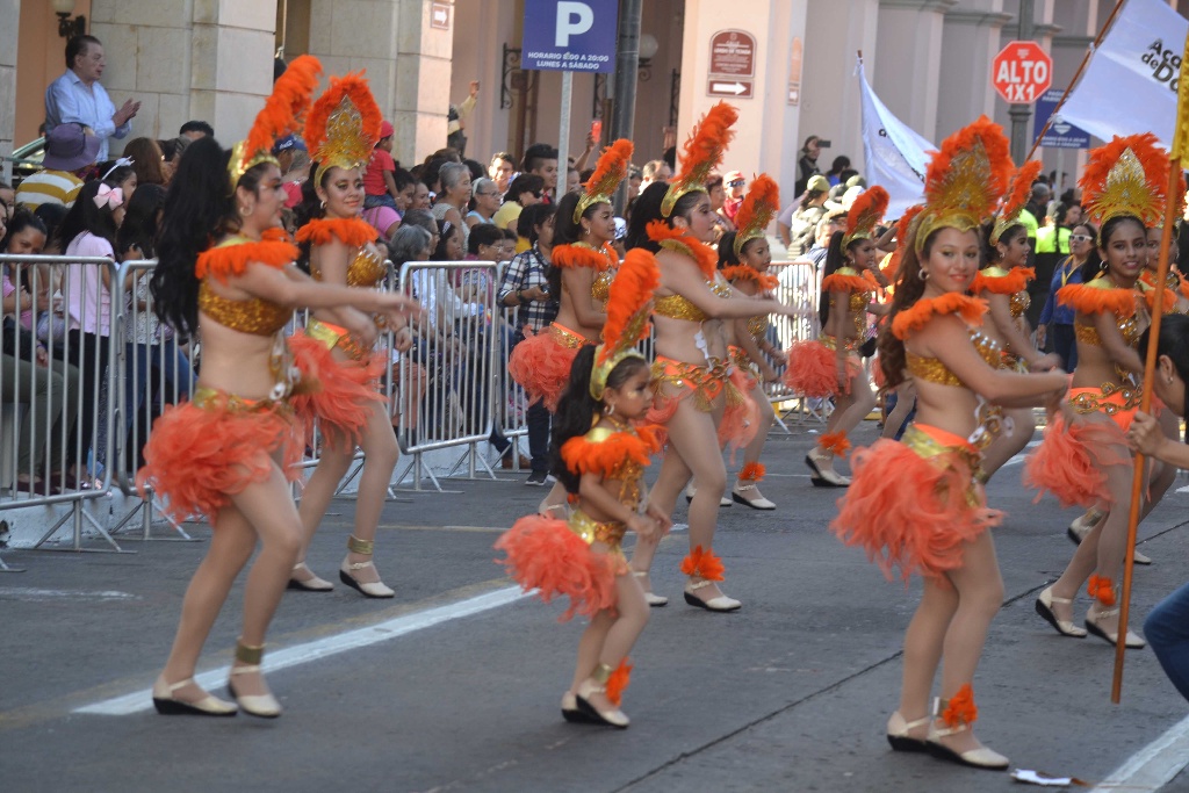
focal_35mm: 150
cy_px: 396
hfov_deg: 13.7
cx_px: 594
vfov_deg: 9.2
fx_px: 4955
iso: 280
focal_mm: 100
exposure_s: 1/125
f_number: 5.6
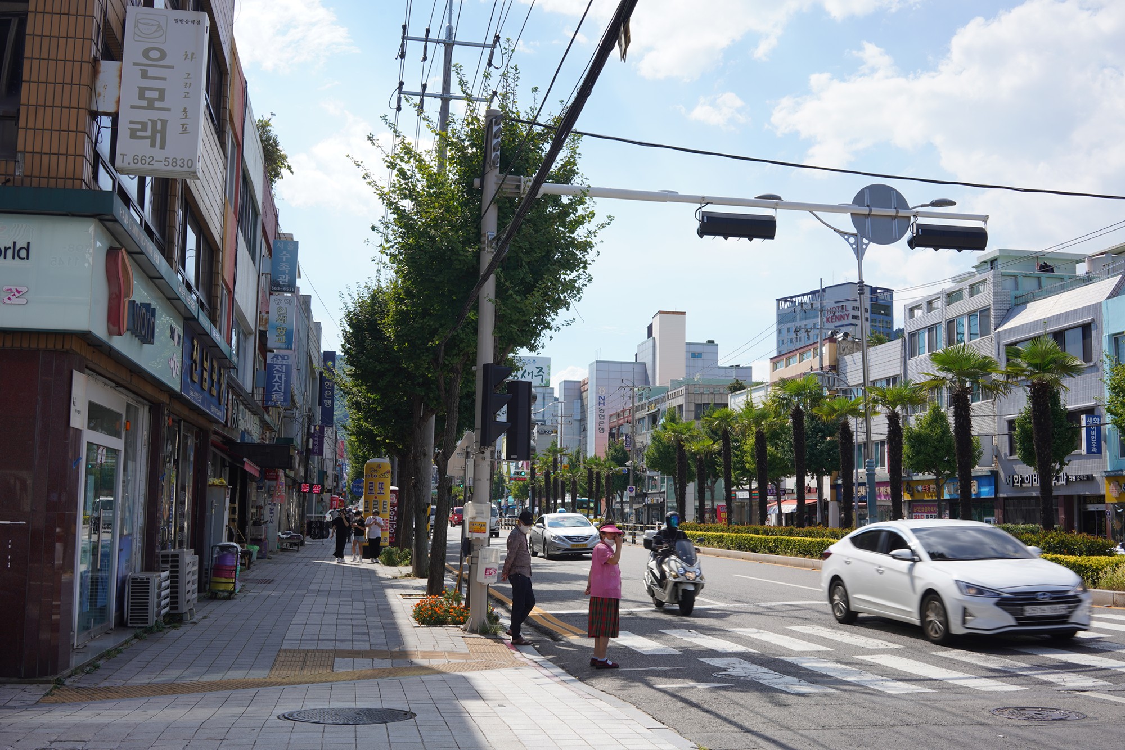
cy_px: 375
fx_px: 1094
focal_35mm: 35
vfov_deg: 37.9
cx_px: 562
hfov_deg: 54.4
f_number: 13
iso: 100
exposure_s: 1/100
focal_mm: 35
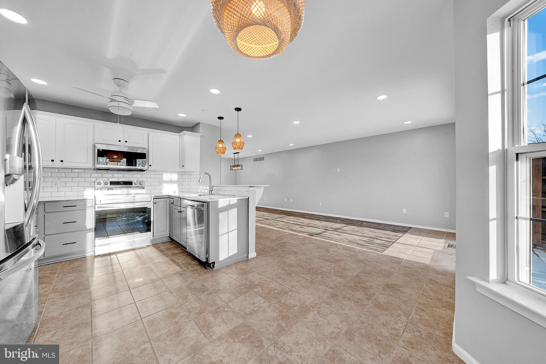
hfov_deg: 112.6
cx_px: 273
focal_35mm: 12
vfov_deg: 90.0
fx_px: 182
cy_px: 182
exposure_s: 1/25
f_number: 8
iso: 200
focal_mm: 12
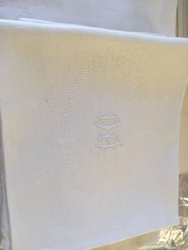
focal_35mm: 29
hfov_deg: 48.2
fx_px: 210
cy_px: 125
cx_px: 94
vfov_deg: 61.7
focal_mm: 4.15
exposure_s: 1/160
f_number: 2.2
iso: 32
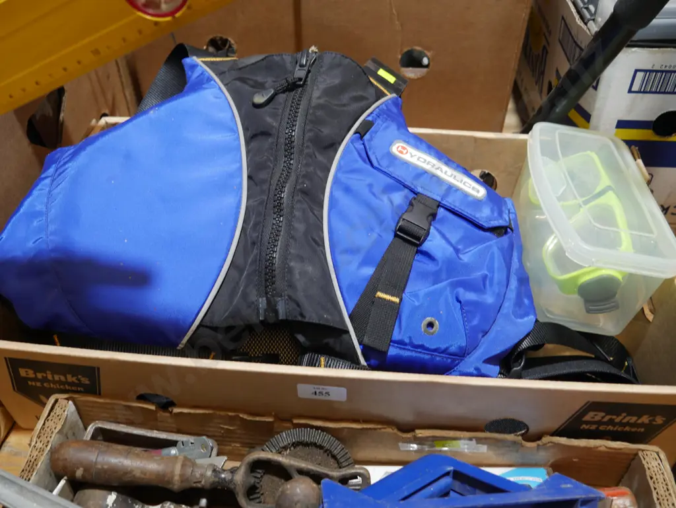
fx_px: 625
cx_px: 338
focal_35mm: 32
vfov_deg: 44.2
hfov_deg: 56.8
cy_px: 254
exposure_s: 1/60
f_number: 3.6
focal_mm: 16
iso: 320
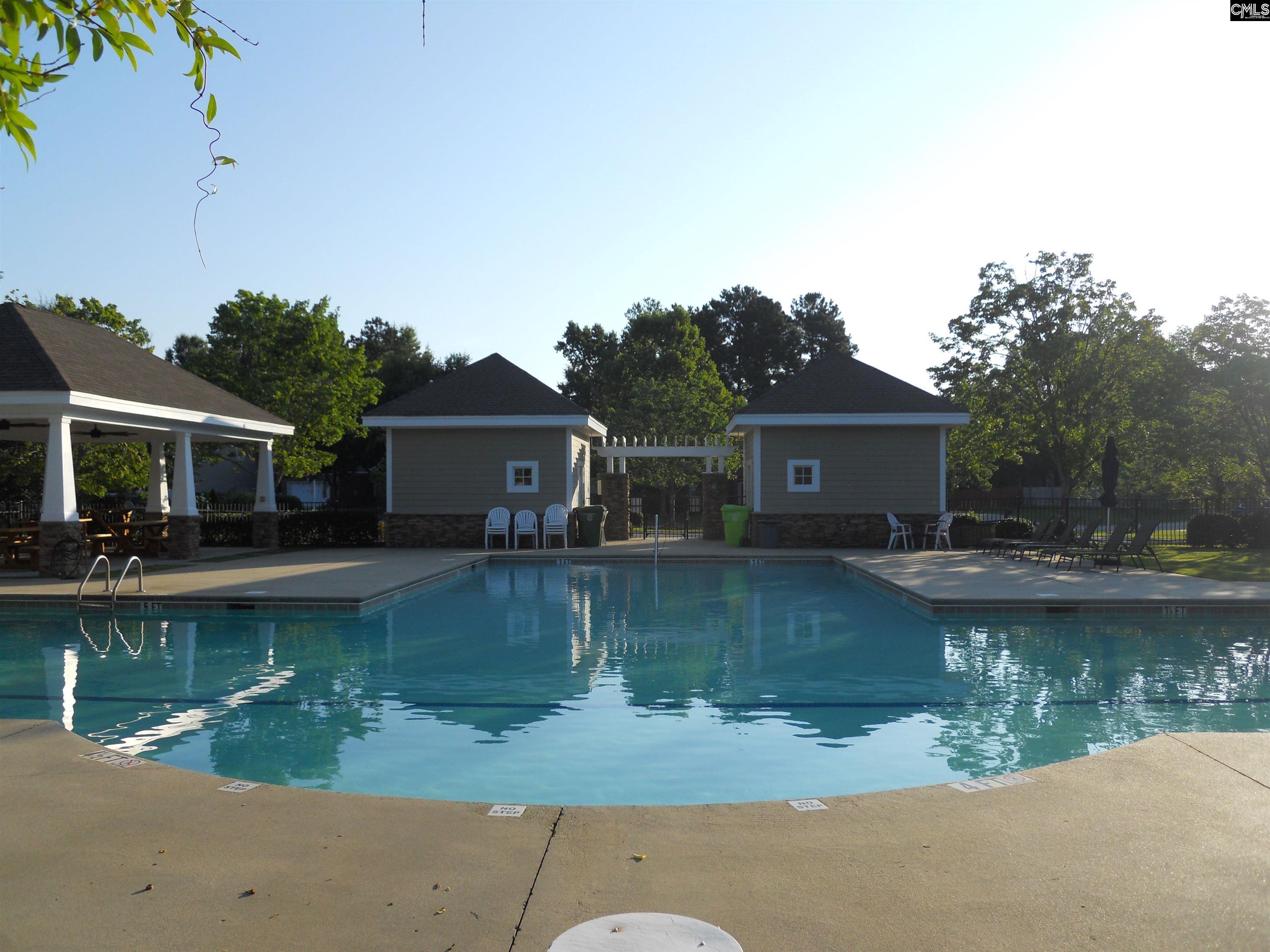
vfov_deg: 49.7
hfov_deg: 63.4
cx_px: 635
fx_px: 1027
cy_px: 476
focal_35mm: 28
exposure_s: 1/250
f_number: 5.4
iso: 80
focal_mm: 5
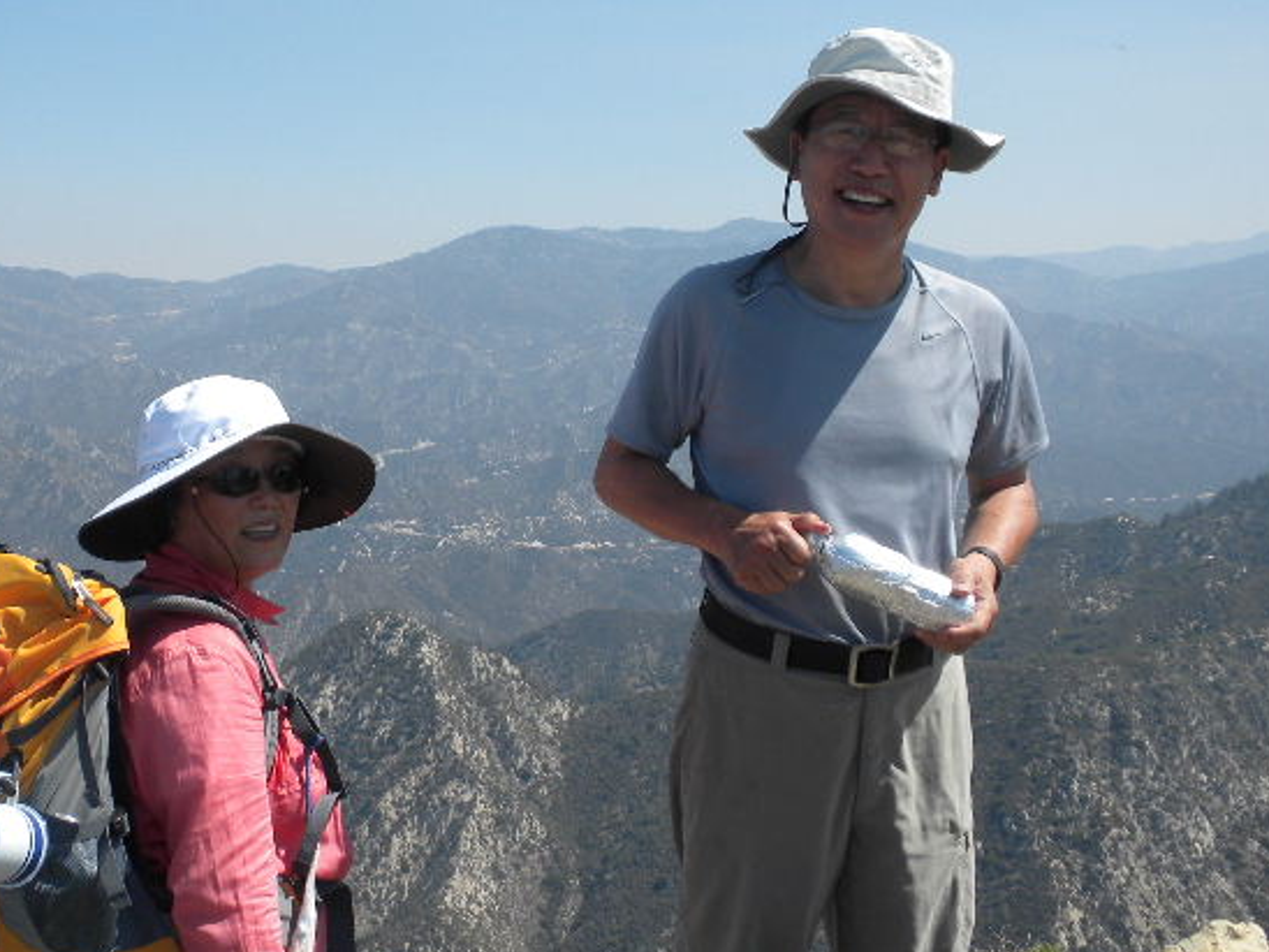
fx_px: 1980
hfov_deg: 35.3
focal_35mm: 54
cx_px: 449
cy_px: 396
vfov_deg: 27.0
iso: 64
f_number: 10
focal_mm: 6.6
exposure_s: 1/111
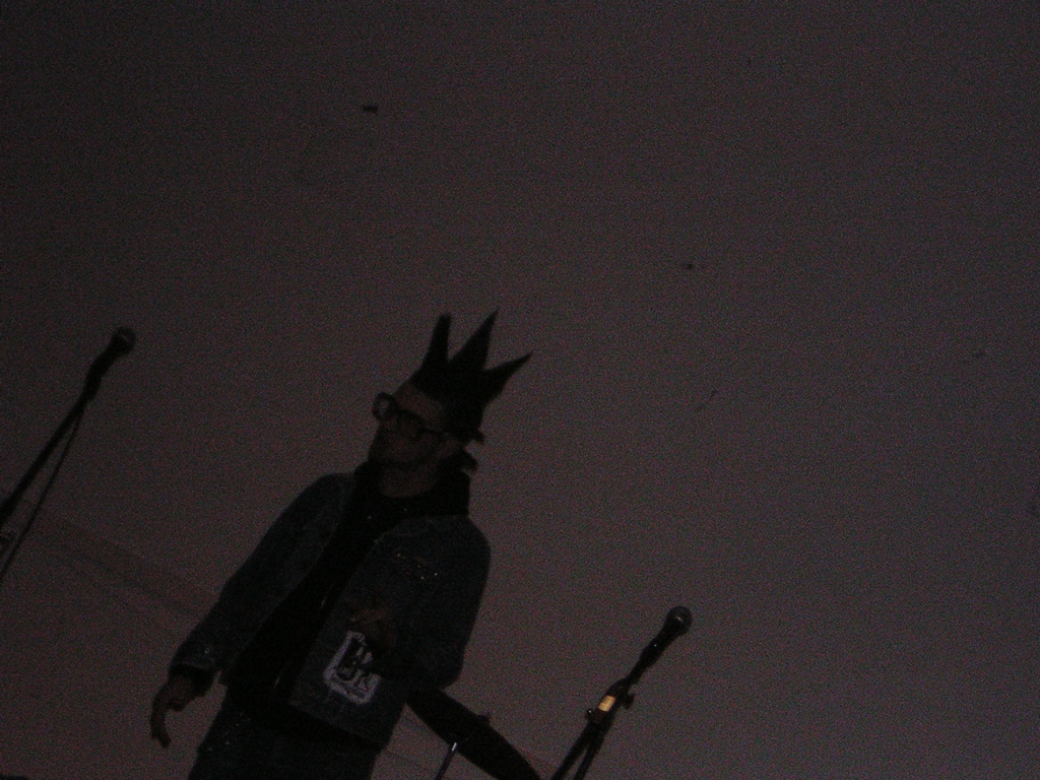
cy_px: 390
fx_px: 3245
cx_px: 520
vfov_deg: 13.7
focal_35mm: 108
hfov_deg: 18.2
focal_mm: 14.1
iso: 200
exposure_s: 1/60.1
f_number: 4.7
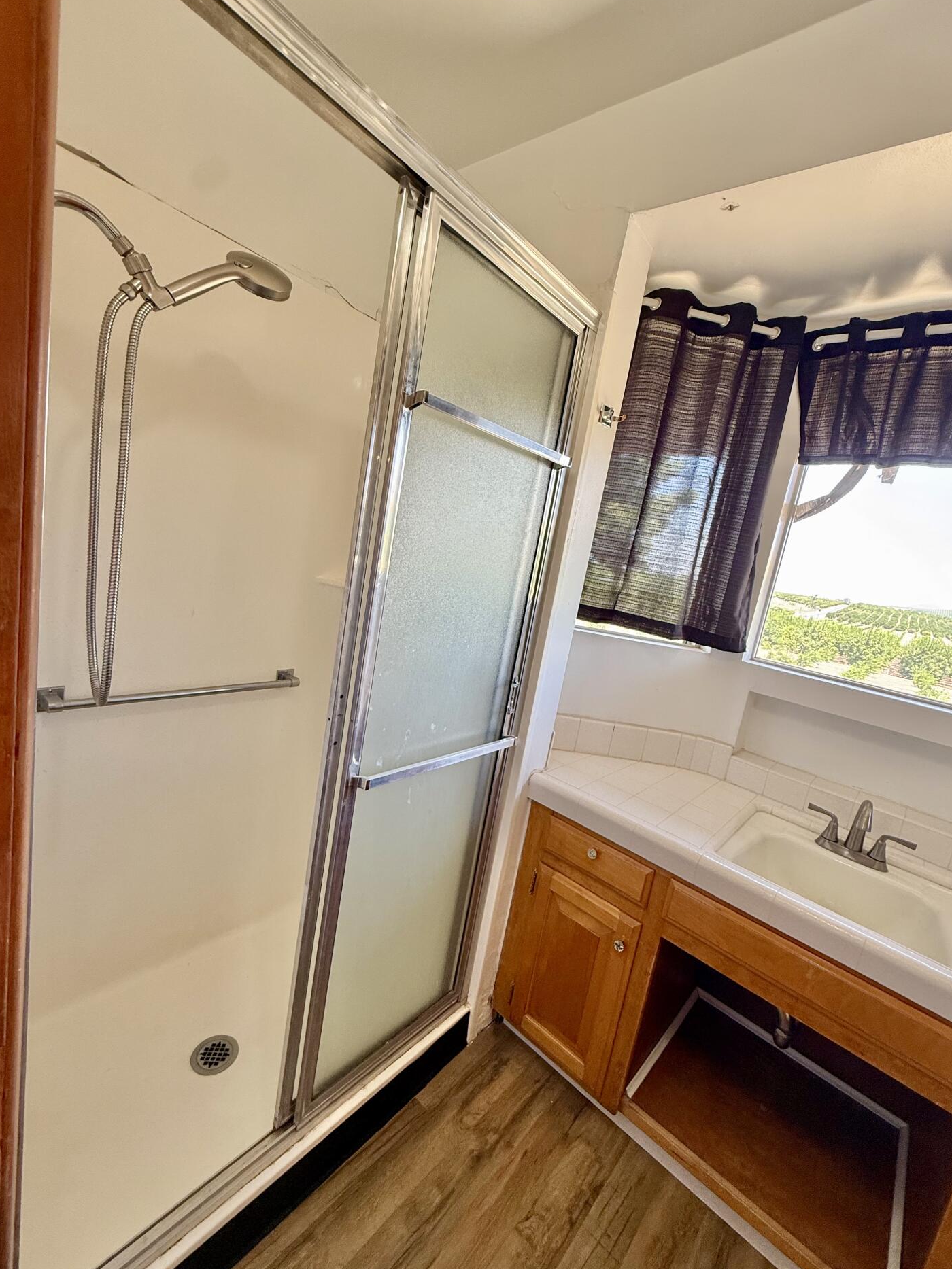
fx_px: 550
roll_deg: -10.7
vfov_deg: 98.2
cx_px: 492
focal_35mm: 15
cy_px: 638
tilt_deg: -8.6
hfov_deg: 81.7
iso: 100
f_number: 2.2
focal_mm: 2.22
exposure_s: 1/120
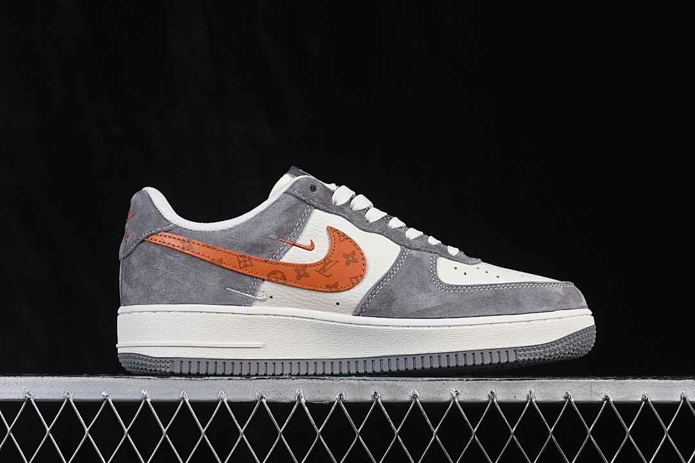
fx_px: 1448
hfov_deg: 27.0
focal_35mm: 75
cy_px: 232
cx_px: 348
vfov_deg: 18.2
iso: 160
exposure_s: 1/80
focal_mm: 50
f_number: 8
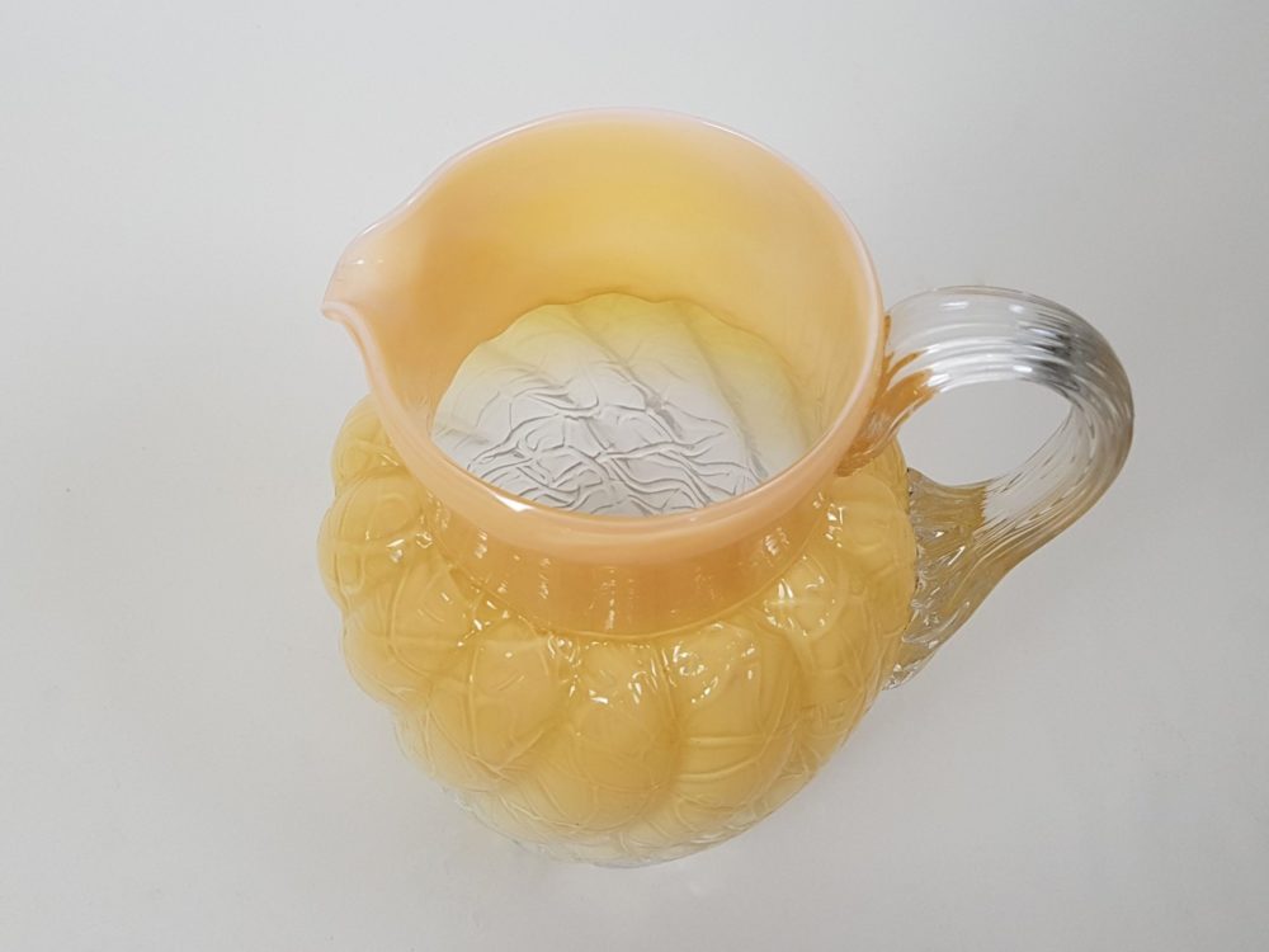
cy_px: 476
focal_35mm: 26
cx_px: 634
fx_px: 953
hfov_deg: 67.3
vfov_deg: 53.1
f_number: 1.7
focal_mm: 4.2
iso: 100
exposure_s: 1/50
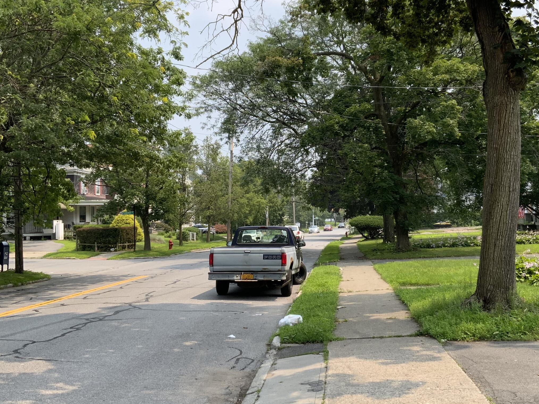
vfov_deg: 33.5
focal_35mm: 43
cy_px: 174
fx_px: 670
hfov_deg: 43.8
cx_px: 305
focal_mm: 3
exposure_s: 1/1015
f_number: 1.8
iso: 16
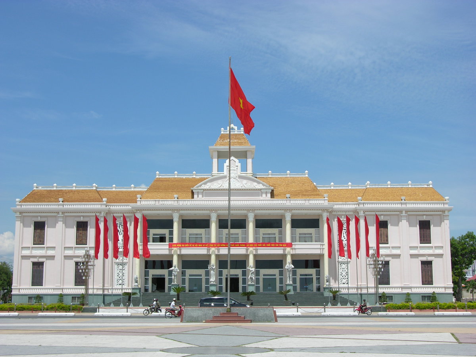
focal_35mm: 54
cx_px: 238
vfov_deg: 27.0
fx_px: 743
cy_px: 178
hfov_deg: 35.5
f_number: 5.5
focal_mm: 13.7
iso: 50
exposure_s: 1/362
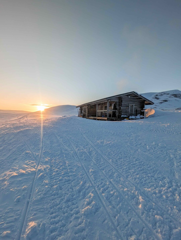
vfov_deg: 106.1
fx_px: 90
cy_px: 120
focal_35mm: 13
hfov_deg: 90.1
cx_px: 90
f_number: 2.2
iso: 49
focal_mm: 1.95
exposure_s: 1/1500
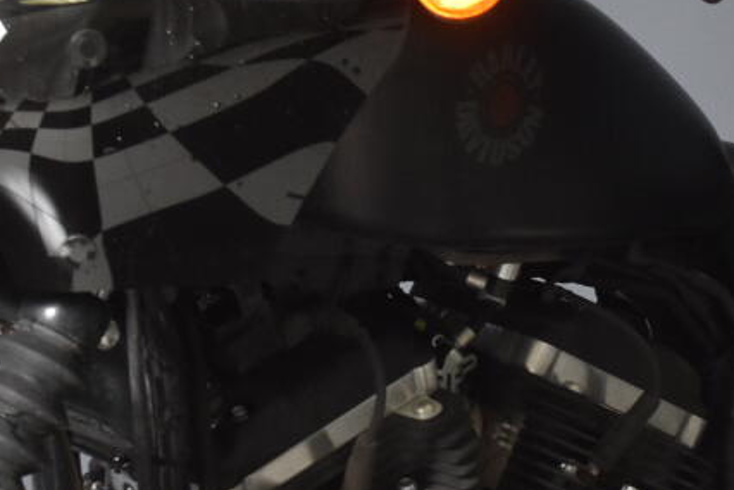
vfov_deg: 5.6
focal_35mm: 246
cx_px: 482
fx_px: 5022
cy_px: 436
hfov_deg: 8.4
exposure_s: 1/160
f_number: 4.5
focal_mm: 35
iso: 800
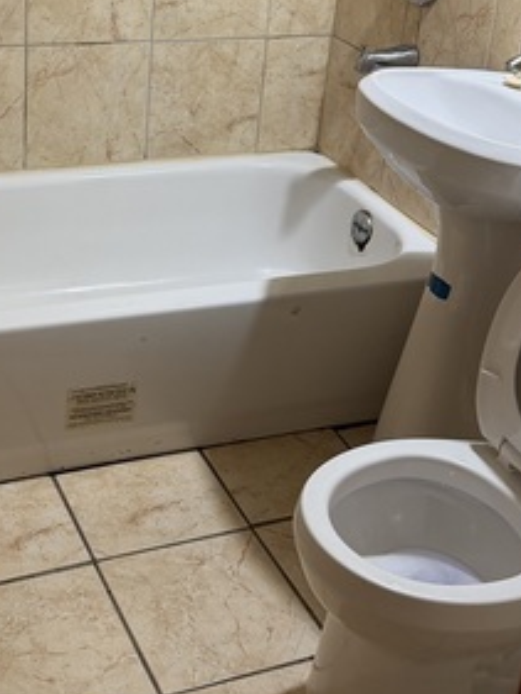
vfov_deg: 33.1
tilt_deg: -21.8
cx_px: 148
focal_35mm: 57
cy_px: 167
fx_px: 1143
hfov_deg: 25.5
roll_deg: -3.0
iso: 200
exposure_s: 1/60
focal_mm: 6.76
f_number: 1.78
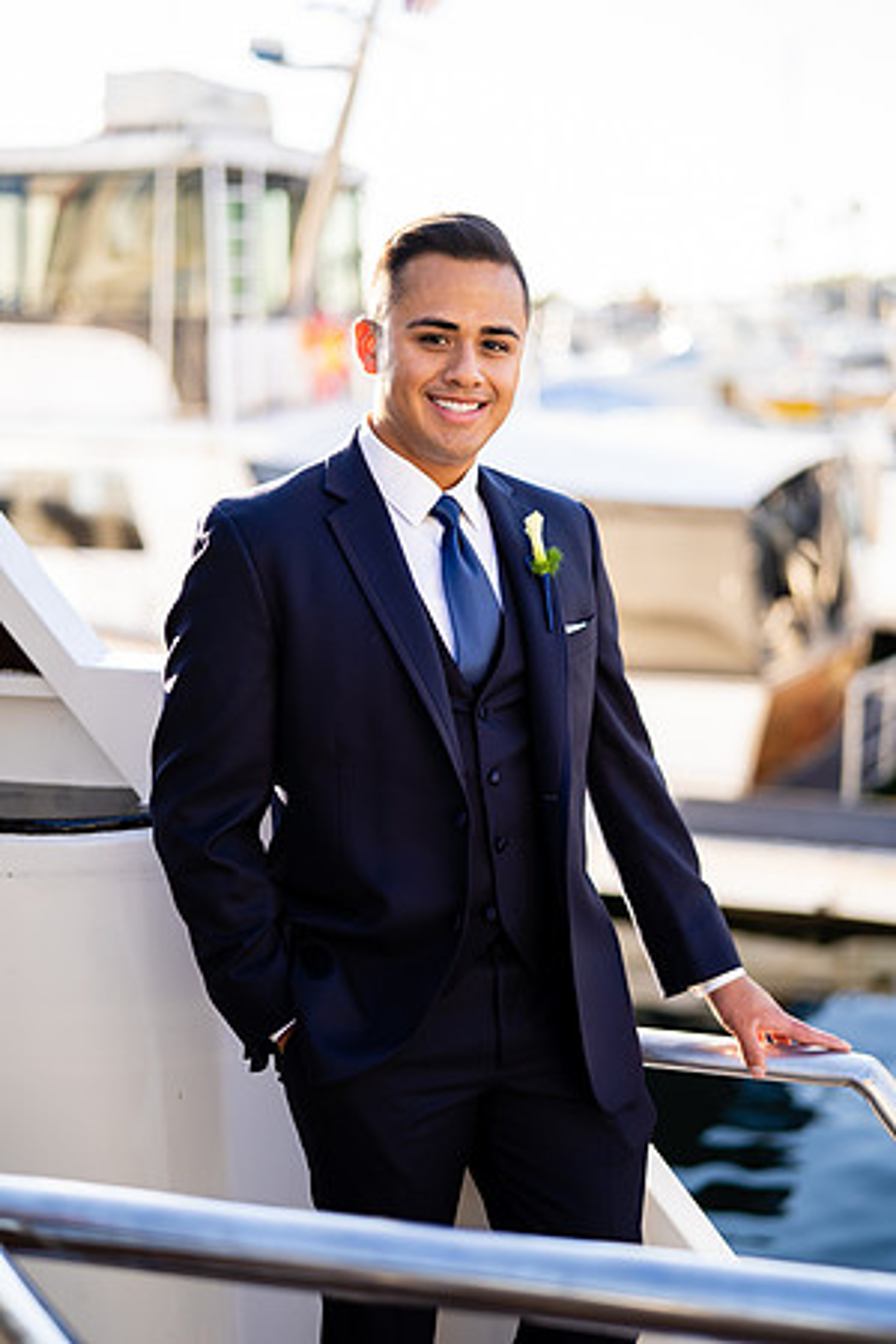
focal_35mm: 50
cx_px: 448
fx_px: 1867
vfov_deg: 39.6
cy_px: 672
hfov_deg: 27.0
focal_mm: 50
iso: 160
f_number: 1.4
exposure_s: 1/1250
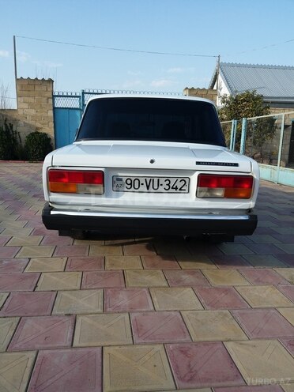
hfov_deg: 51.4
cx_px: 147
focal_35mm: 27
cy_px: 196
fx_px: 306
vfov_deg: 65.3
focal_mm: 3.7
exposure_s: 1/783
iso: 40
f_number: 1.9
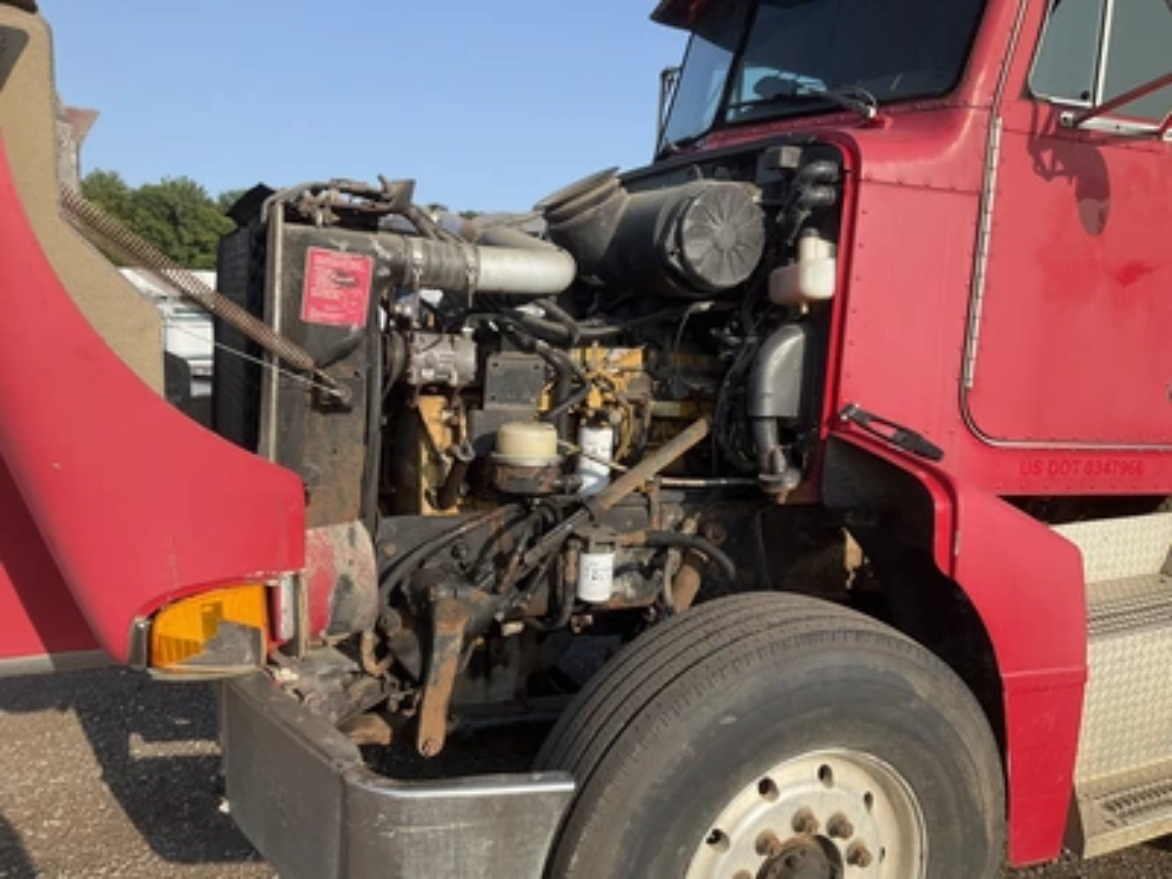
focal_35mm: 29
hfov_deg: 61.7
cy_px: 440
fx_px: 982
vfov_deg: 48.2
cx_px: 586
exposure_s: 1/855
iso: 25
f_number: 1.8
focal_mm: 3
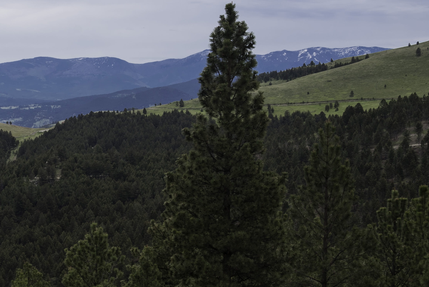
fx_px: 989
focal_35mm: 83
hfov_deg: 23.4
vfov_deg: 16.4
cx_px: 0
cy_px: 195
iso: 100
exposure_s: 1/200
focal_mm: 32
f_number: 10
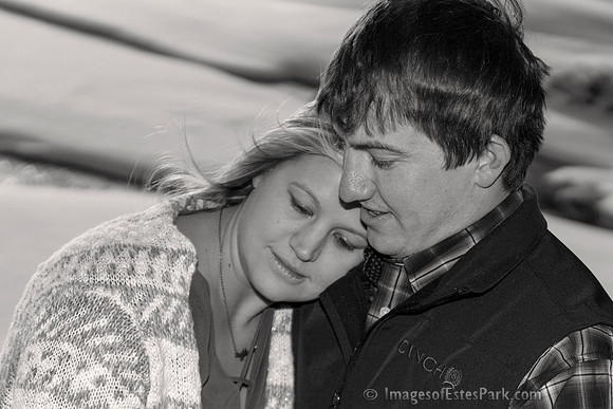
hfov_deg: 28.8
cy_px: 204
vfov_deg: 19.5
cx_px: 306
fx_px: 1192
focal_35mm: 70
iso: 100
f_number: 2.8
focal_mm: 70
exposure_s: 1/8000
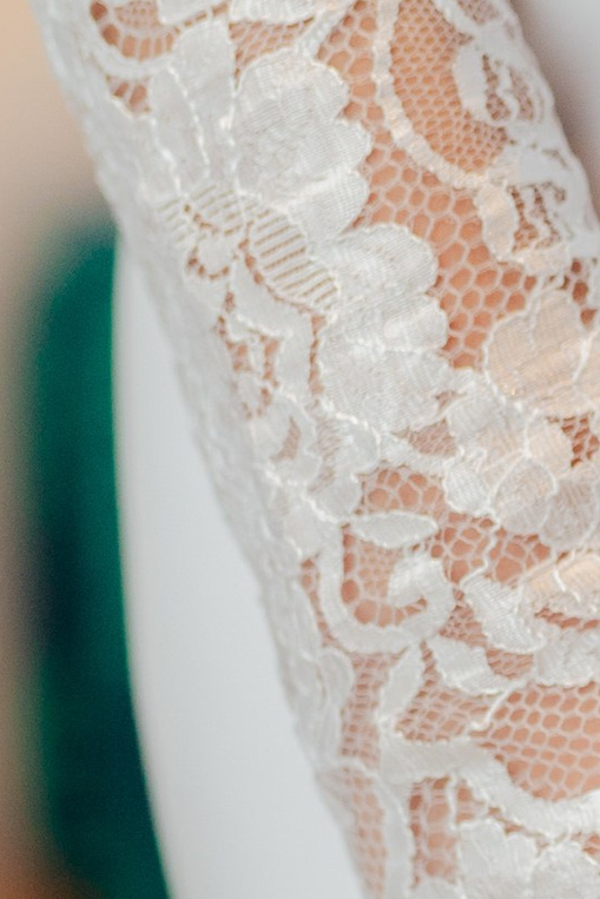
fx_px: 4398
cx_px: 1150
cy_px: 808
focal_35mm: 176
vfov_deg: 11.6
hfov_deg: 7.5
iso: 1000
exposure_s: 1/400
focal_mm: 35
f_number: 2.2
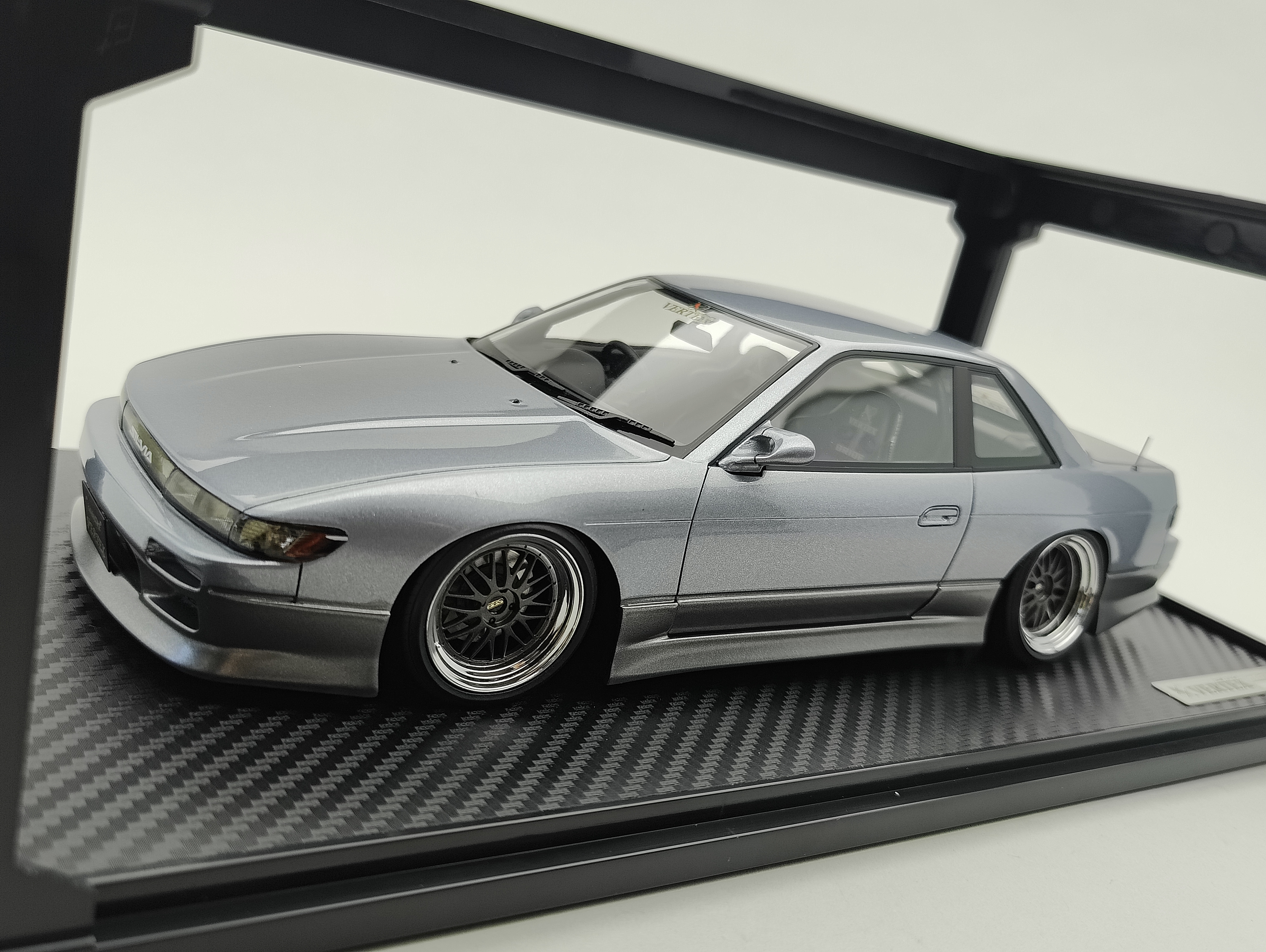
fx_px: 1135
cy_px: 476
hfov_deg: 58.3
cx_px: 633
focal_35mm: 31
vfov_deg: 45.5
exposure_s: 1/100
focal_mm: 6.06
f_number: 1.8
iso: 64
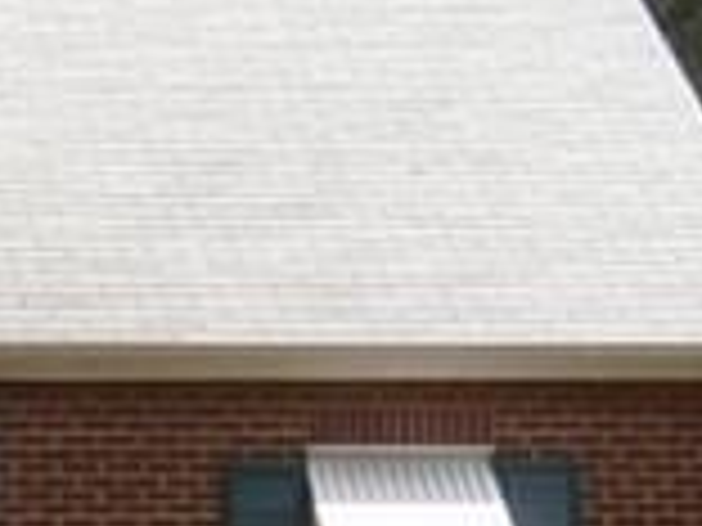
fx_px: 3468
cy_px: 643
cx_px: -297
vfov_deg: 8.6
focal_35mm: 171
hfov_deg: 11.2
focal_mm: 4.7
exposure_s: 1/500
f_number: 2.8
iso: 80
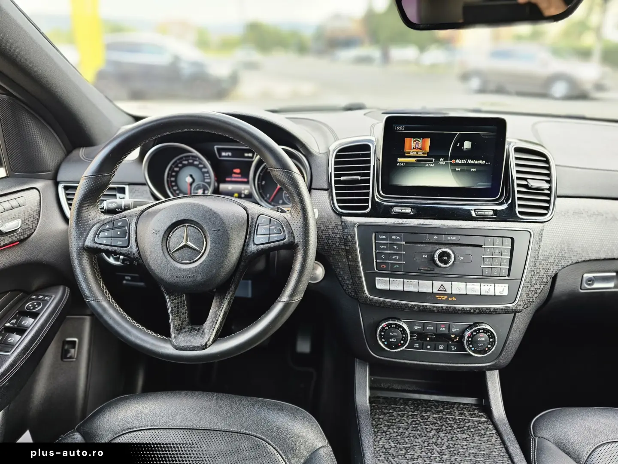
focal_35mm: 23
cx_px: 309
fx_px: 411
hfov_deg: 73.9
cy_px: 232
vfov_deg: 58.9
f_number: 1.7
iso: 100
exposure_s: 1/100
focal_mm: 6.3
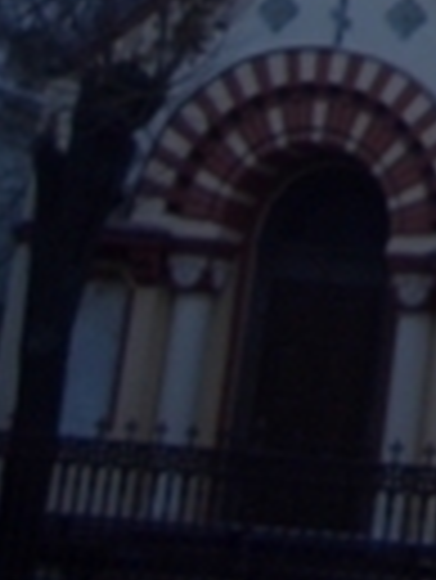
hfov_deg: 8.6
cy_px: -742
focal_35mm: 161
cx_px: 978
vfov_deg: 10.7
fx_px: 2699
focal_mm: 5.8
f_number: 2.6
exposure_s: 1/125
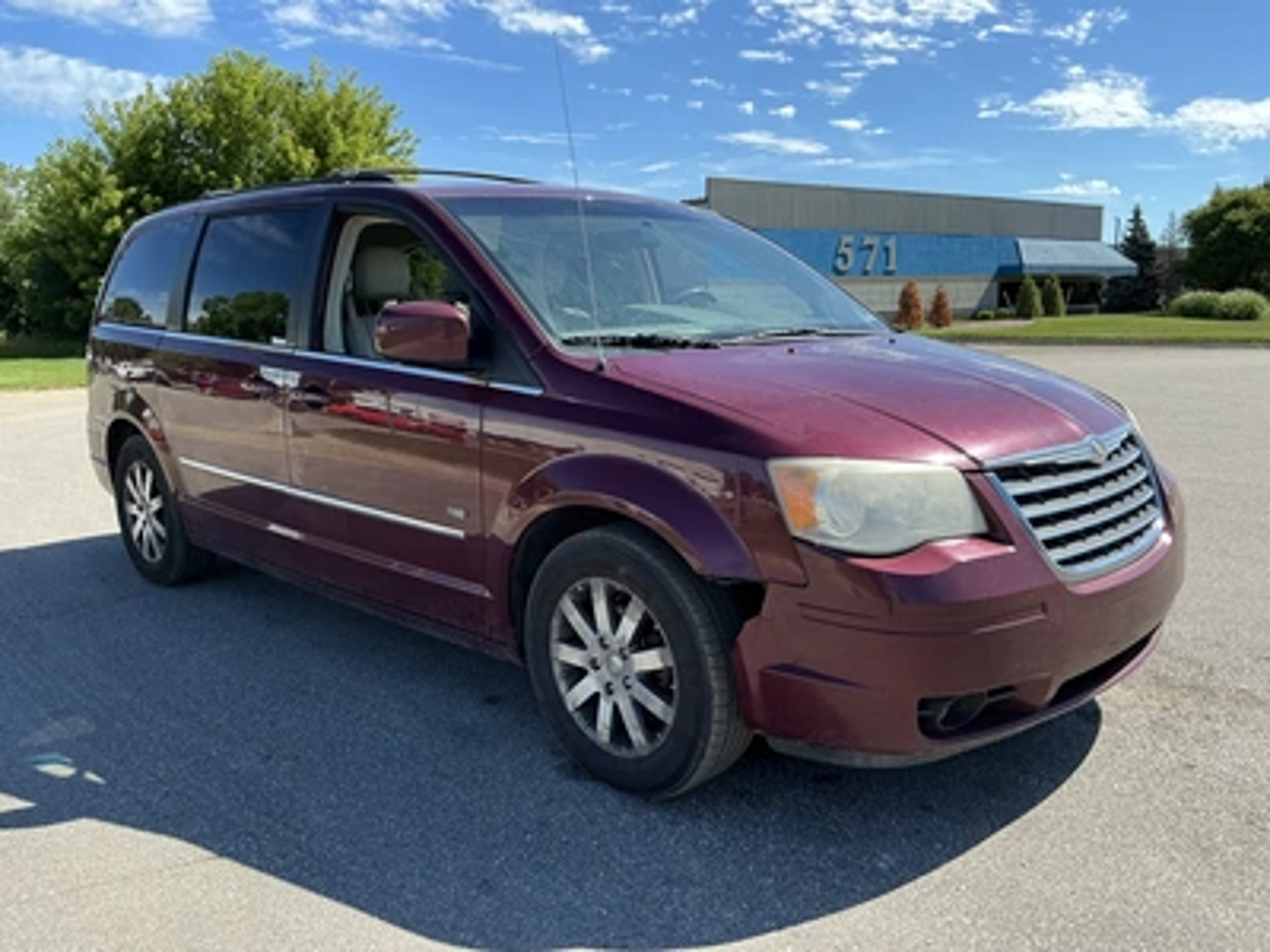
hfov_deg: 63.4
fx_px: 1027
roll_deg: +0.3
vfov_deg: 49.7
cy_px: 476
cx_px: 635
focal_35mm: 28
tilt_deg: -6.7
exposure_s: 1/962
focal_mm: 3
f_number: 1.8
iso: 25
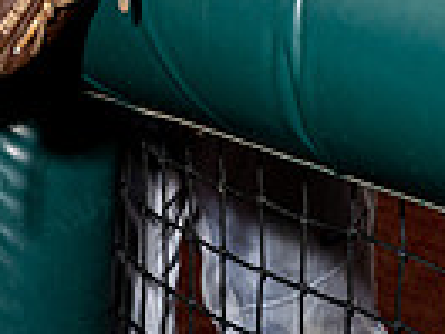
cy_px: -408
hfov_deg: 9.3
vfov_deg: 6.7
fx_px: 2738
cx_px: 71
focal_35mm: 213
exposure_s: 1/250
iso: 250
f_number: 8
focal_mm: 65
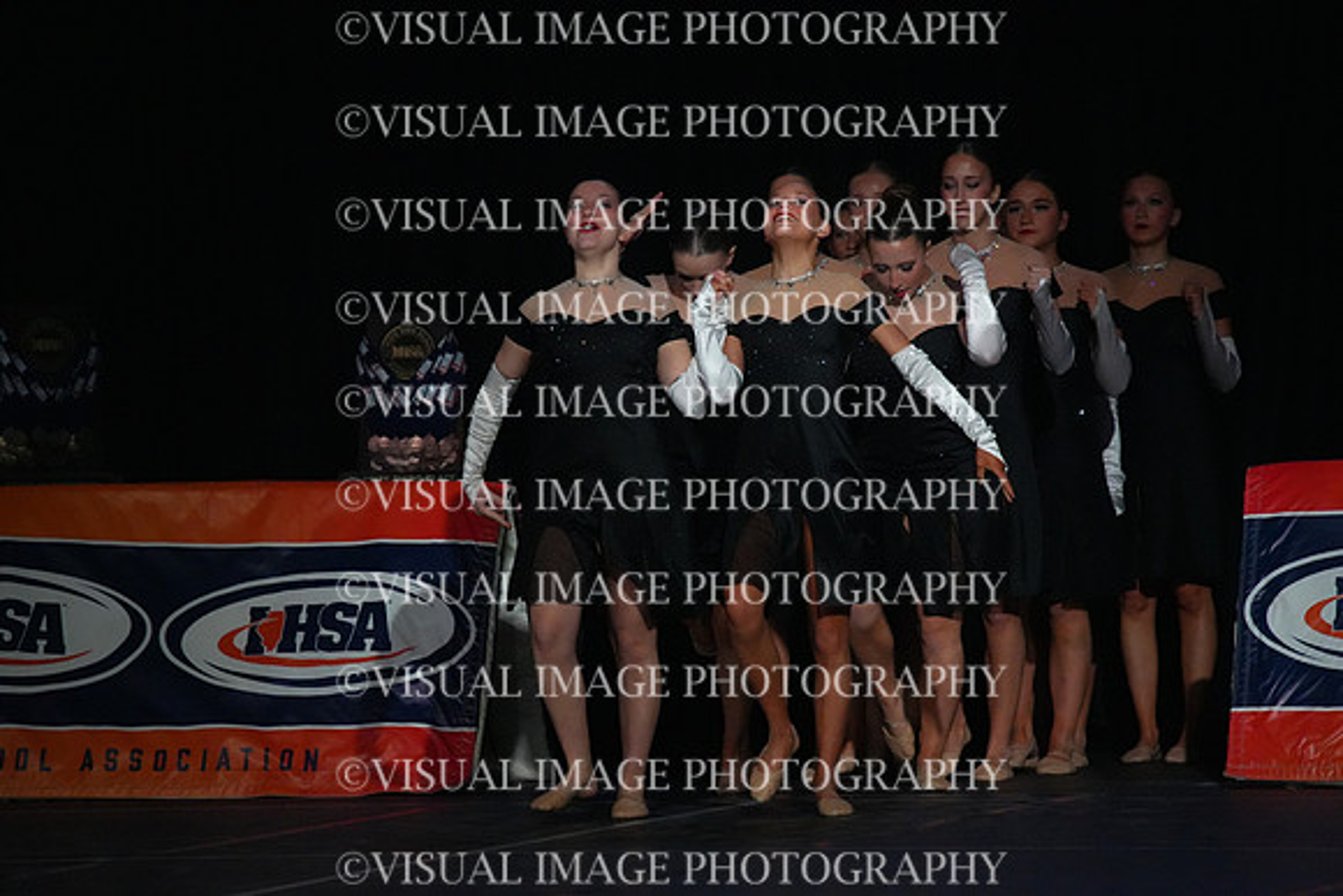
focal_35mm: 330
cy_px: 448
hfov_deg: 6.2
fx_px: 12313
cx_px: 672
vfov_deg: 4.2
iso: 12800
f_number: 5.6
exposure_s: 1/1000
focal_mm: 330
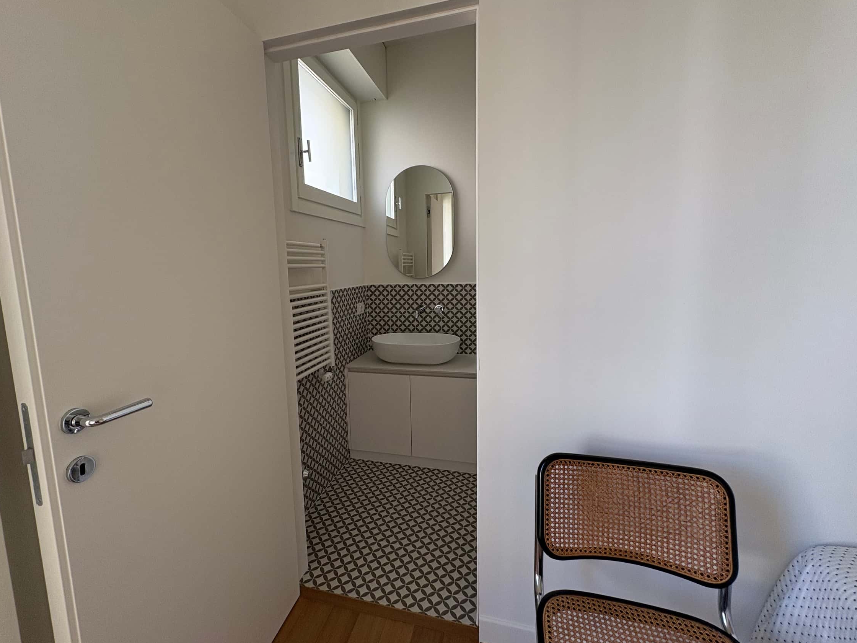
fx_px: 371
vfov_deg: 81.7
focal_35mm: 15
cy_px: 310
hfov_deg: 98.1
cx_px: 406
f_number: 2.2
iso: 125
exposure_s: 1/99
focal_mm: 2.22
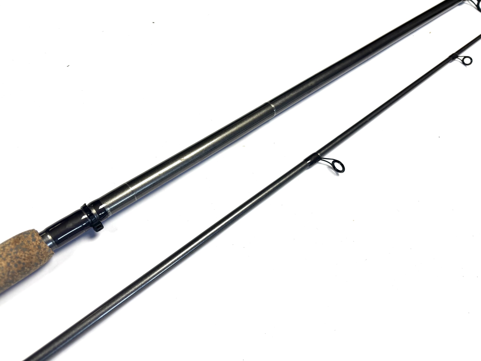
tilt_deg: -58.6
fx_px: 361
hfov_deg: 67.3
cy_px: 180
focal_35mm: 26
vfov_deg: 53.1
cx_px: 240
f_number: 1.6
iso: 40
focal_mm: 5.96
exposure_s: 1/121
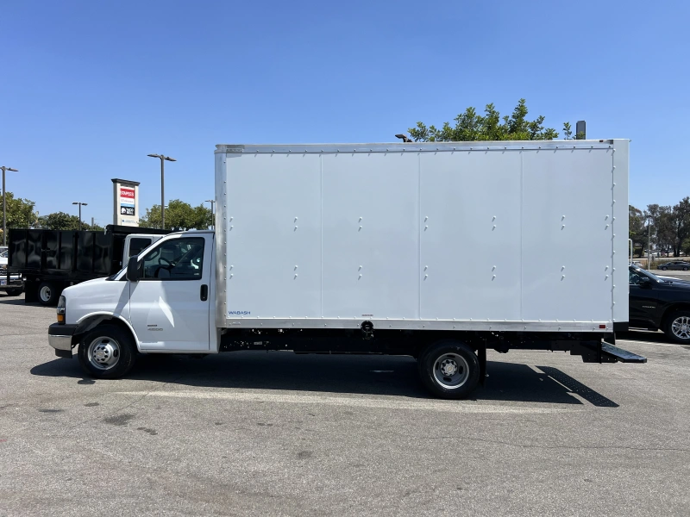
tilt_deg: -0.8
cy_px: 258
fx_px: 518
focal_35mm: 26
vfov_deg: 53.1
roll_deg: +0.5
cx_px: 345
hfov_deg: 67.3
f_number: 1.5
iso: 50
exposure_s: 1/5076
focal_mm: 5.7
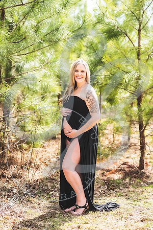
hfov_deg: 16.1
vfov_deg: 23.9
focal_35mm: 85
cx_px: 76
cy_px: 115
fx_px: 542
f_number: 2.8
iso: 100
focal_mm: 85
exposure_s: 1/500
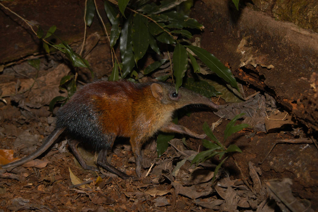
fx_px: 596
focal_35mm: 68
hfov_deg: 29.9
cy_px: 106
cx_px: 159
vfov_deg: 20.1
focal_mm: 45
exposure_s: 1/60
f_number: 5.6
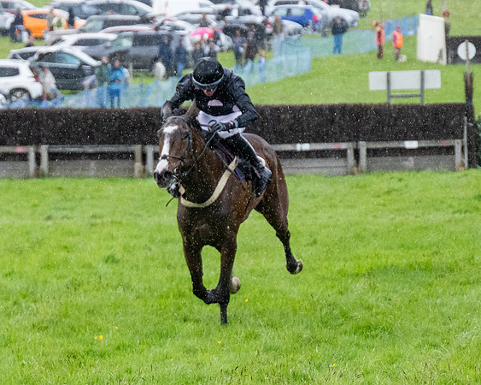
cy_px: 218
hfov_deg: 7.2
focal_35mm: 270
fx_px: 3836
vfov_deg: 5.7
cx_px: 193
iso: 2000
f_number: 4
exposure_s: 1/1000
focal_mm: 98
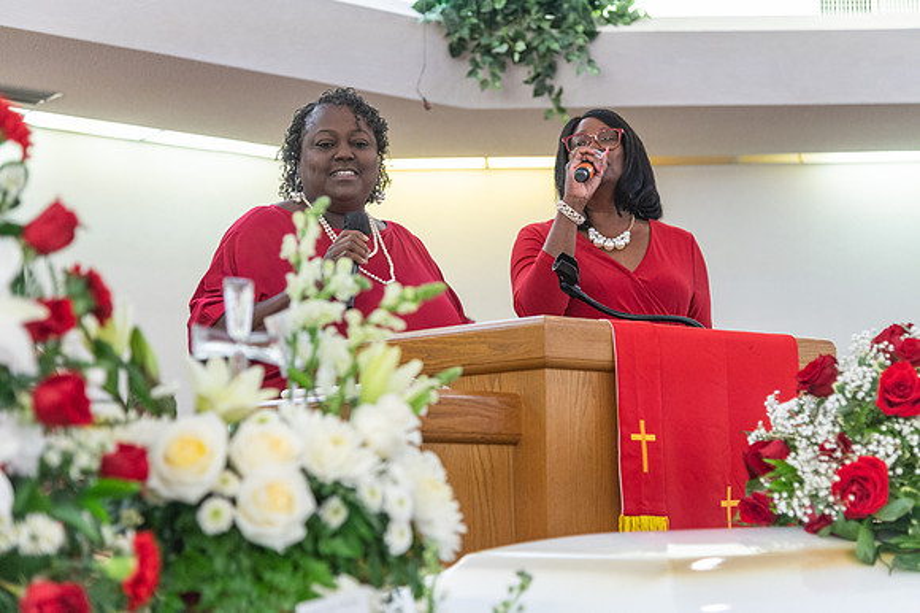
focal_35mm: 83
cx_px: 469
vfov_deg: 16.5
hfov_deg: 24.6
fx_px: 2108
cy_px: 312
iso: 1600
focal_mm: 78
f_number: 4
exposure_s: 1/100
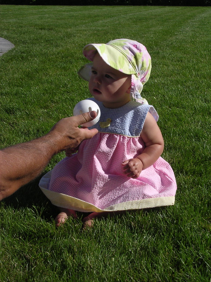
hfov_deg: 21.9
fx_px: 545
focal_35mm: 67
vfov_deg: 29.0
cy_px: 141
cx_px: 106
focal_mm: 10.2
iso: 100
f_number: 3.6
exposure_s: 1/1018
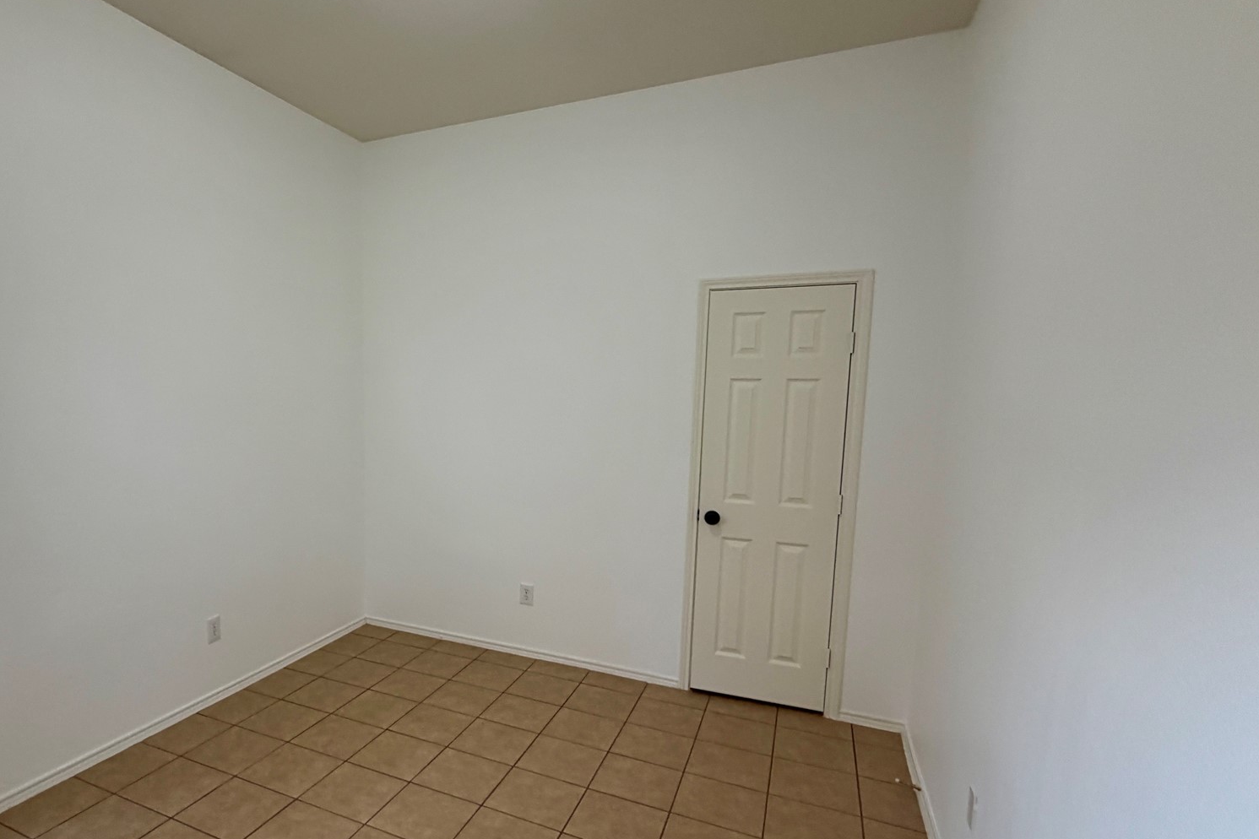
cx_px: 445
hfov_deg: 81.8
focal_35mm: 20
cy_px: 467
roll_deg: +0.3
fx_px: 699
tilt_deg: -6.1
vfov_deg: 61.8
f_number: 2.2
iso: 200
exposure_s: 1/120
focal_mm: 2.22
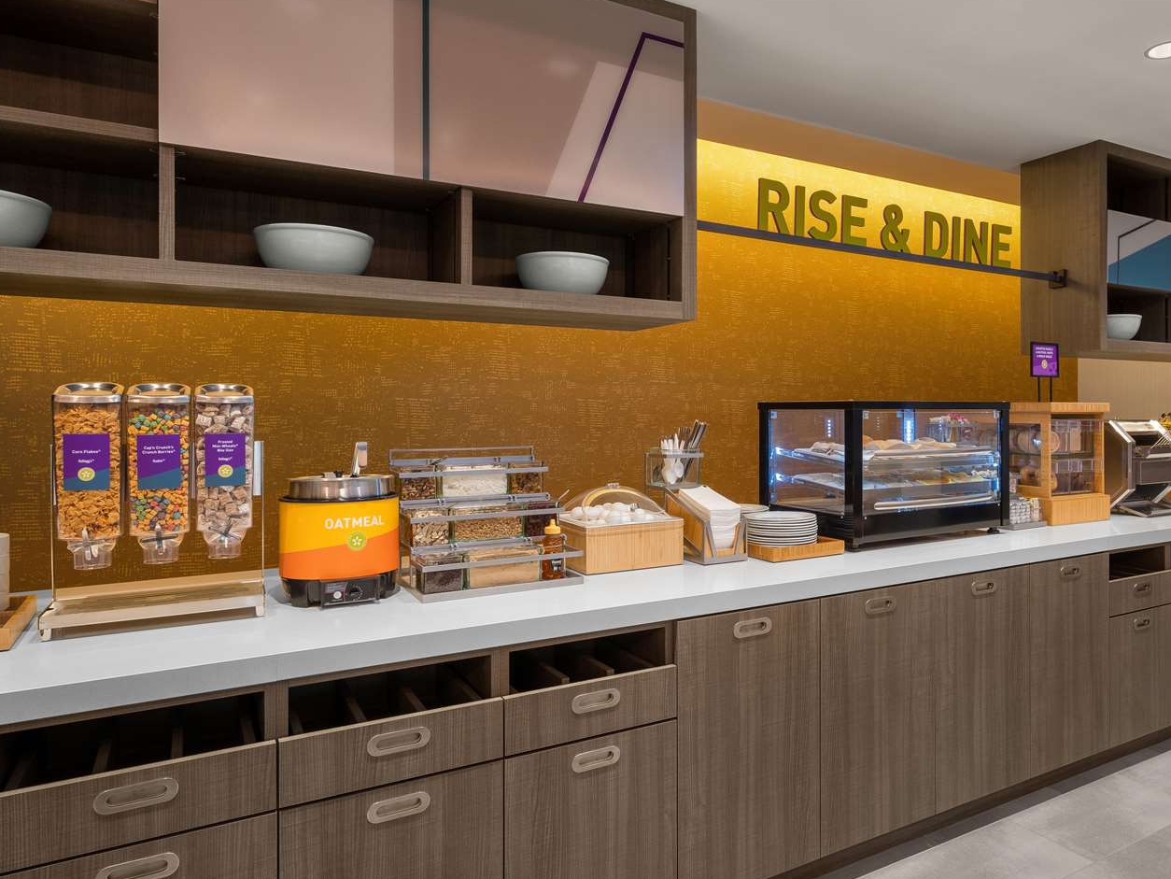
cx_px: 693
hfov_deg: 73.2
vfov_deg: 58.9
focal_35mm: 23
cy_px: 431
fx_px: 778
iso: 400
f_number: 8
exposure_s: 1/15
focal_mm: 13.2
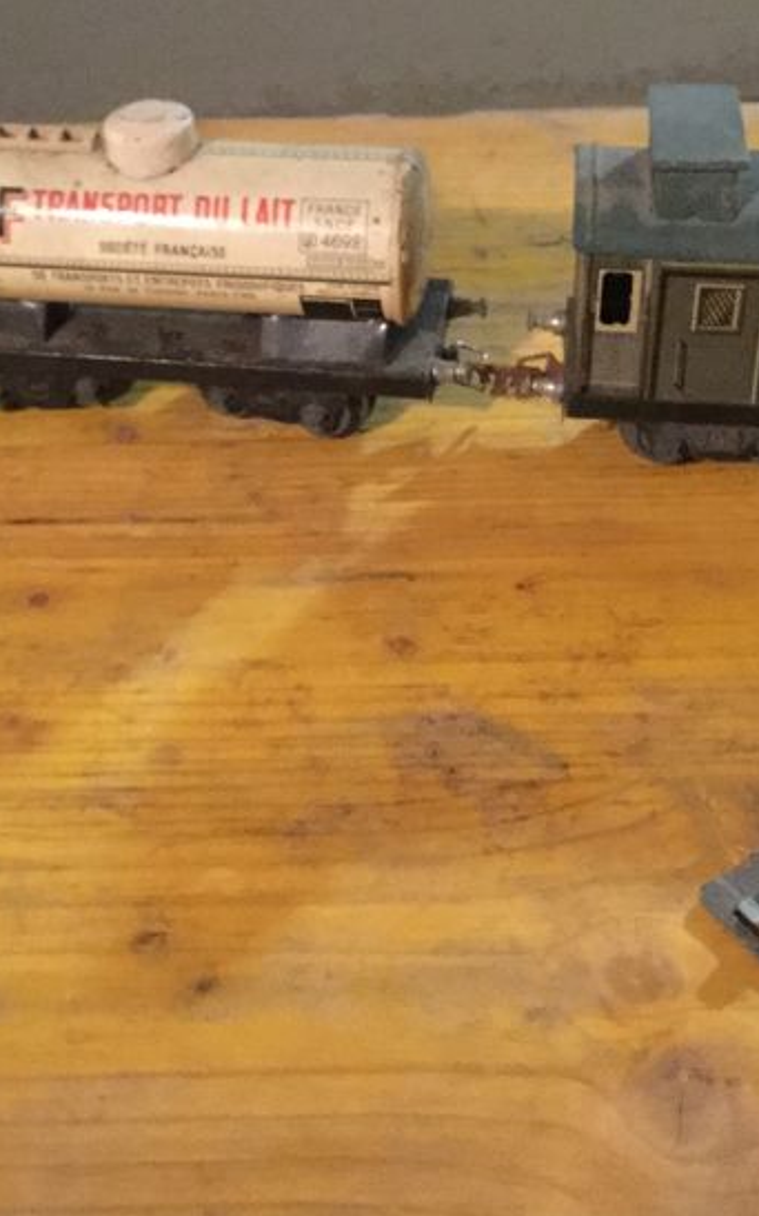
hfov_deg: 21.6
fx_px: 1988
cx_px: 306
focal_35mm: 60
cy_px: 437
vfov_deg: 33.8
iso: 640
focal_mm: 3.3
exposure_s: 1/17
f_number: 2.4
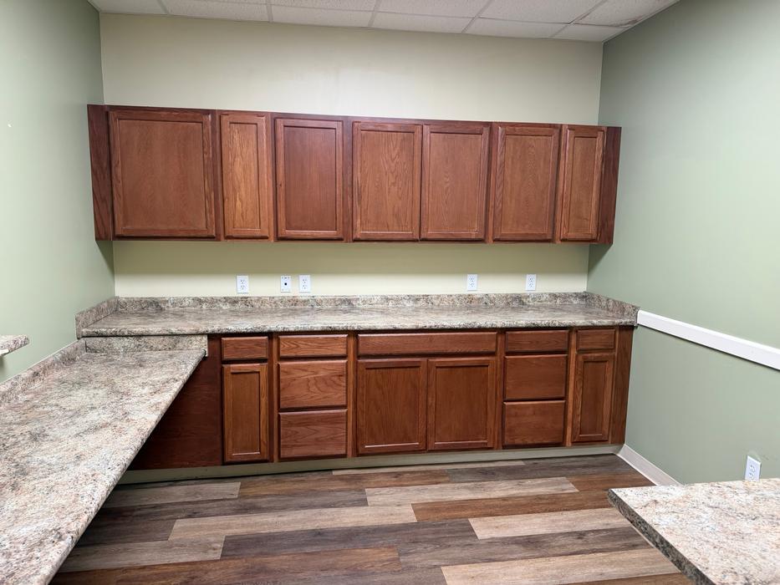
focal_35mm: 24
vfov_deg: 56.8
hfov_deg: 71.6
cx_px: 390
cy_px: 292
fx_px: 541
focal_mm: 6.76
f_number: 1.78
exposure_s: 1/60
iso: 200
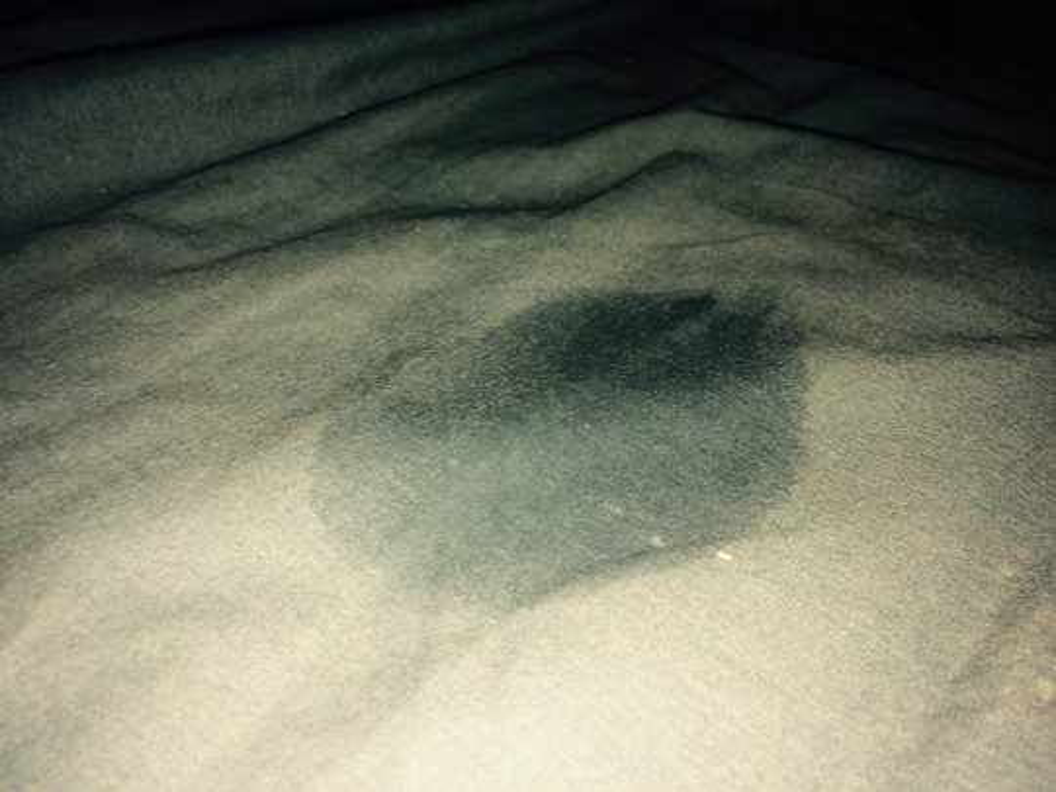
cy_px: 396
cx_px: 528
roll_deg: +1.0
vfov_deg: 48.2
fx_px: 885
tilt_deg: -37.5
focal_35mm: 29
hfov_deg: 61.7
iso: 32
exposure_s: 1/58
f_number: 2.2
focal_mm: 4.15
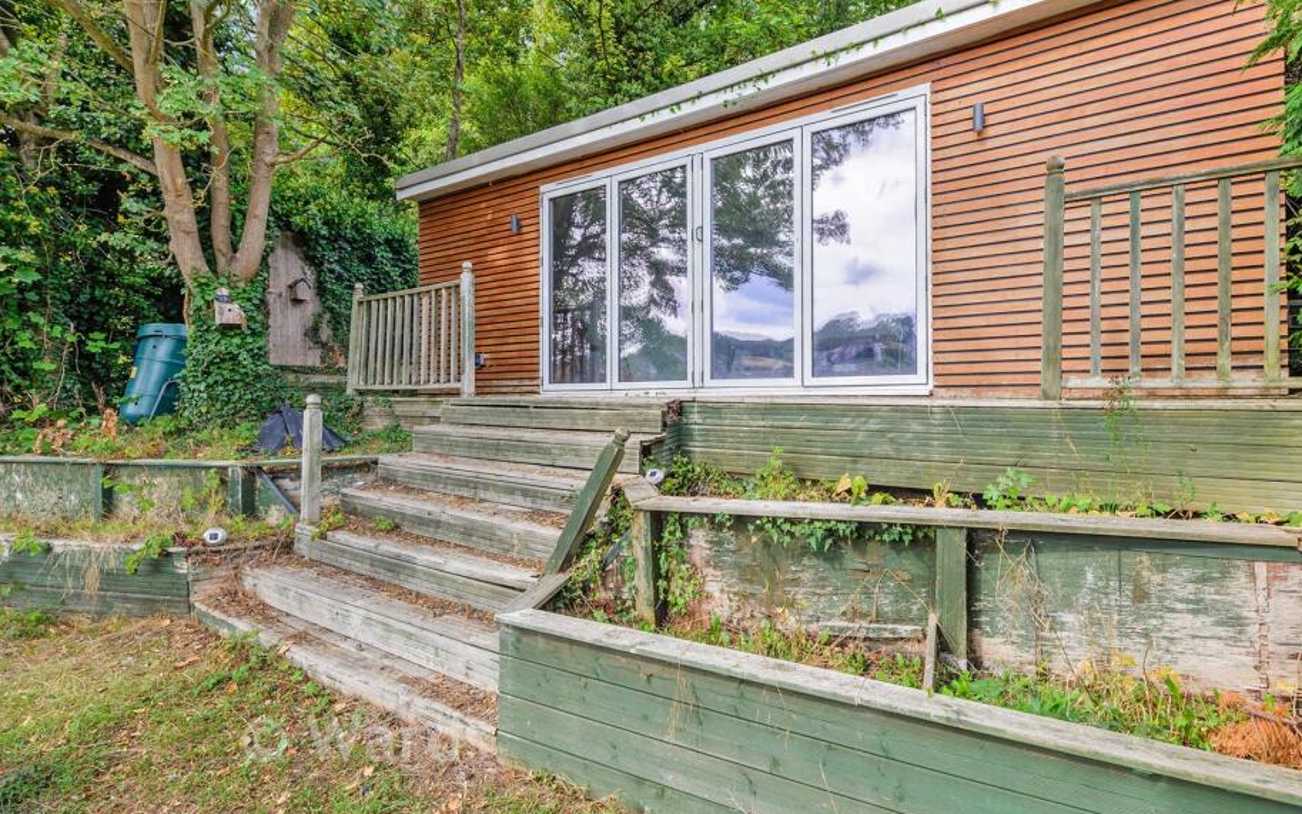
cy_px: 406
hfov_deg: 97.5
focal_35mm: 16
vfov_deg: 71.3
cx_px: 716
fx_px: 568
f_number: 8
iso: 100
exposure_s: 1/100
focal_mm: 14
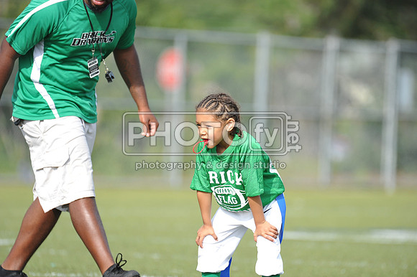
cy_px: 138
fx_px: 4631
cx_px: 208
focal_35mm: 400
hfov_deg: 5.2
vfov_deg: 3.4
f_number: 5
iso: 800
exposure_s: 1/1600
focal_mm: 400
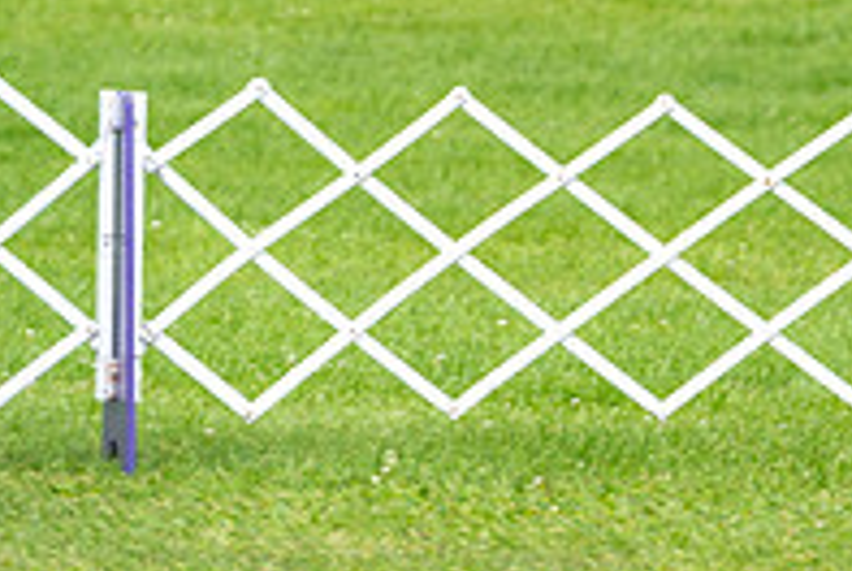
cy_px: -119
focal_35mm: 450
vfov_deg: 3.1
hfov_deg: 4.5
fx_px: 10666
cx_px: 1211
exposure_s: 1/400
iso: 160
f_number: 5
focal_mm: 153
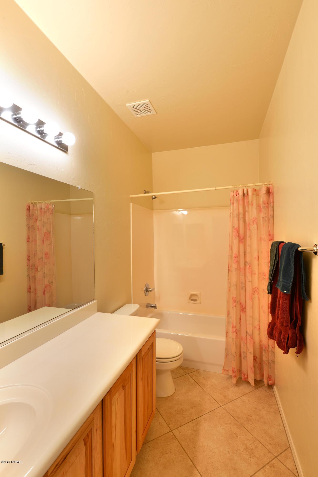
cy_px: 238
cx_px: 159
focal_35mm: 16
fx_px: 212
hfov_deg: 73.8
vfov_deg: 96.7
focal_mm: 16
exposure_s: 1
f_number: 11
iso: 100
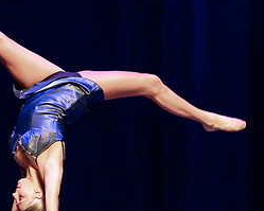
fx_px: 2585
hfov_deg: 5.8
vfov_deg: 4.7
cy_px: 151
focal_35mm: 331
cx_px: 114
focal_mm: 106
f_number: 2.8
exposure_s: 1/800
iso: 5000
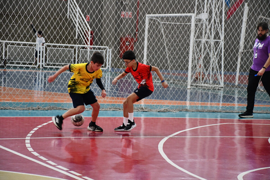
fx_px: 952
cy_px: 90
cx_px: 135
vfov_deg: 10.8
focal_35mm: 127
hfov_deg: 16.1
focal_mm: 85
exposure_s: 1/125
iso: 3200
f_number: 5.3
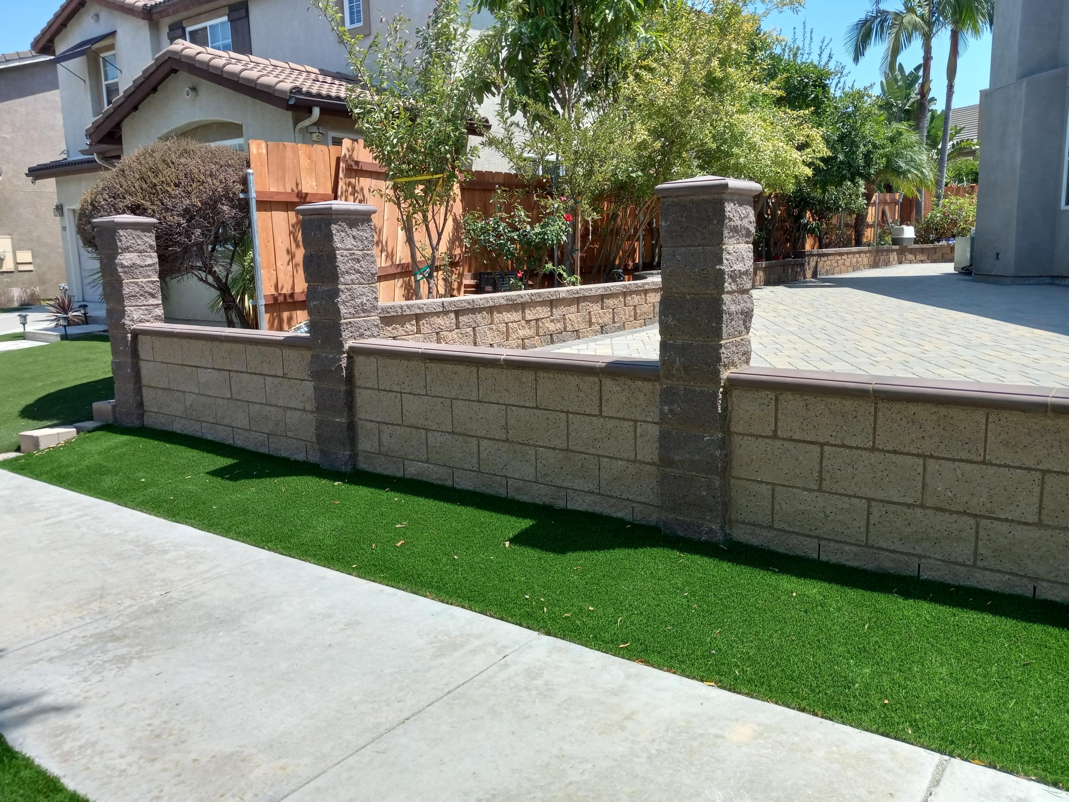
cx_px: 534
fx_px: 834
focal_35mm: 27
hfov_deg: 65.3
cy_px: 401
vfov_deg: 51.4
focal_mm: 3.94
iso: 40
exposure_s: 1/761
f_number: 1.8
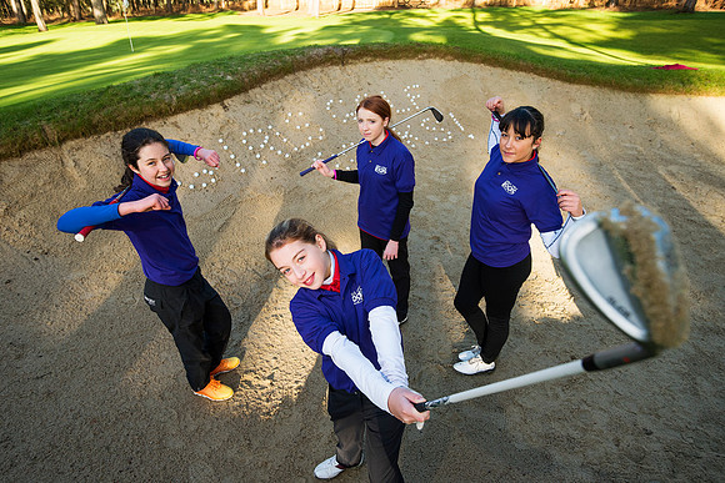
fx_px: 403
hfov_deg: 84.0
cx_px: 362
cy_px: 242
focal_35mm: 20
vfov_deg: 62.0
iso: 1000
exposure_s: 1/500
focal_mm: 20
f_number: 5.6
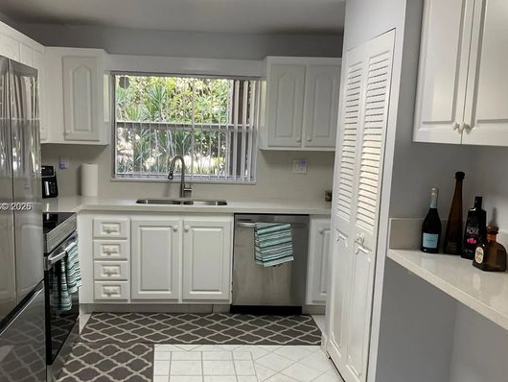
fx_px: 514
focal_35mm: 35
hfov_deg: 52.4
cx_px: 219
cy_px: 207
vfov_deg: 40.7
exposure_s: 1/60
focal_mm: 3
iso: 40
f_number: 1.8
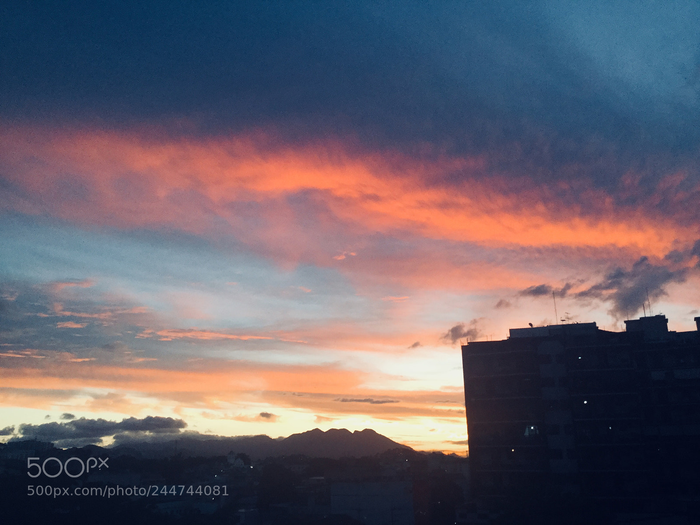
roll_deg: -1.2
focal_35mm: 31
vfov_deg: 45.4
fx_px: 627
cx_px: 350
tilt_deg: +15.7
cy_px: 262
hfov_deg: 58.4
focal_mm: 3.3
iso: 25
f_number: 2.4
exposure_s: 1/30
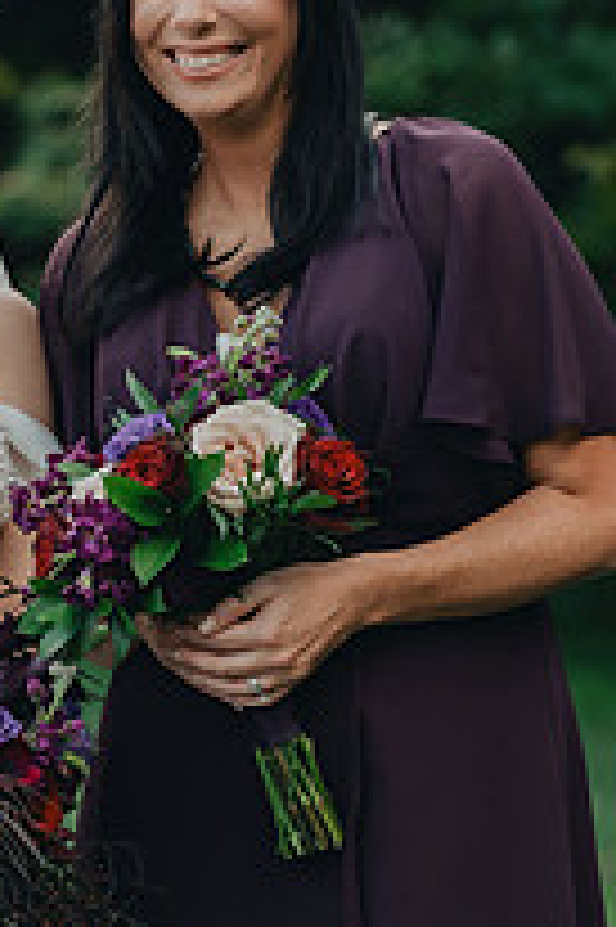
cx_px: -4
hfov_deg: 4.6
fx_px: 7584
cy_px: 279
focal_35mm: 295
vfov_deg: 7.0
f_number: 4
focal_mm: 135
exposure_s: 1/500
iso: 800
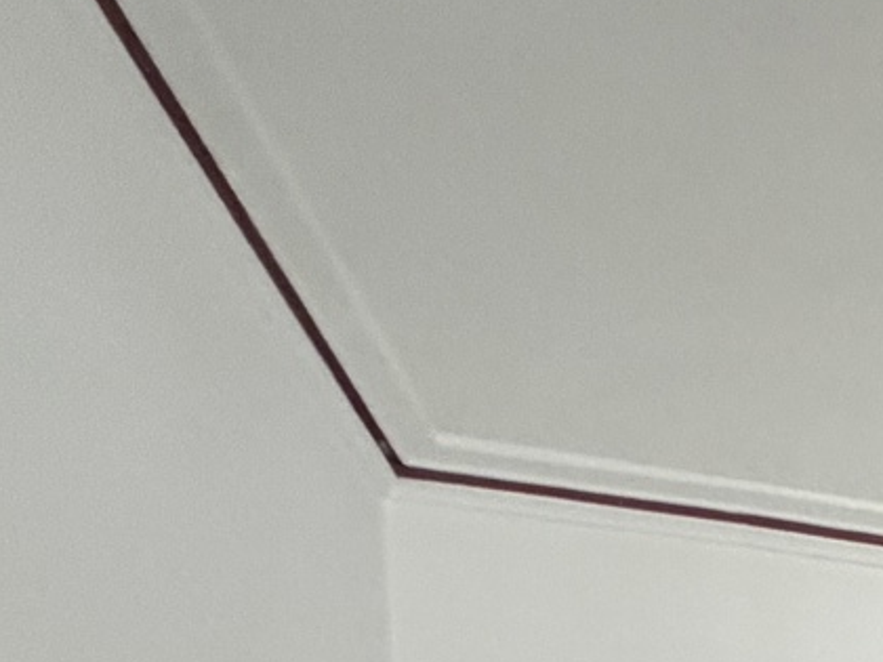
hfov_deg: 20.4
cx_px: 1627
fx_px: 1633
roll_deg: +1.5
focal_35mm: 64
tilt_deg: -1.6
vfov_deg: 16.2
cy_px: 1414
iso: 320
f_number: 2.2
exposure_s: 1/94
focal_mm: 2.22
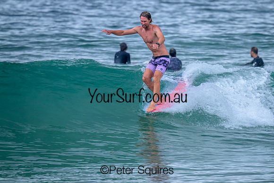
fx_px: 5008
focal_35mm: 658
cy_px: 77
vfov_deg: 2.1
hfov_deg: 3.1
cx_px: 171
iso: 900
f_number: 7.6
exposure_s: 1/2000
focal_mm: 480
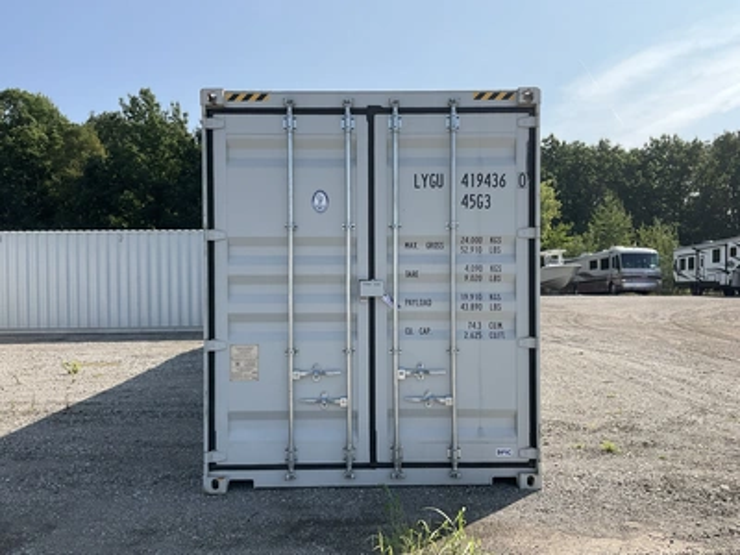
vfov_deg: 48.2
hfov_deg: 61.7
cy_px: 278
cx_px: 370
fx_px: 620
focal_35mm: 29
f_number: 1.8
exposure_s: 1/1577
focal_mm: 3
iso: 25
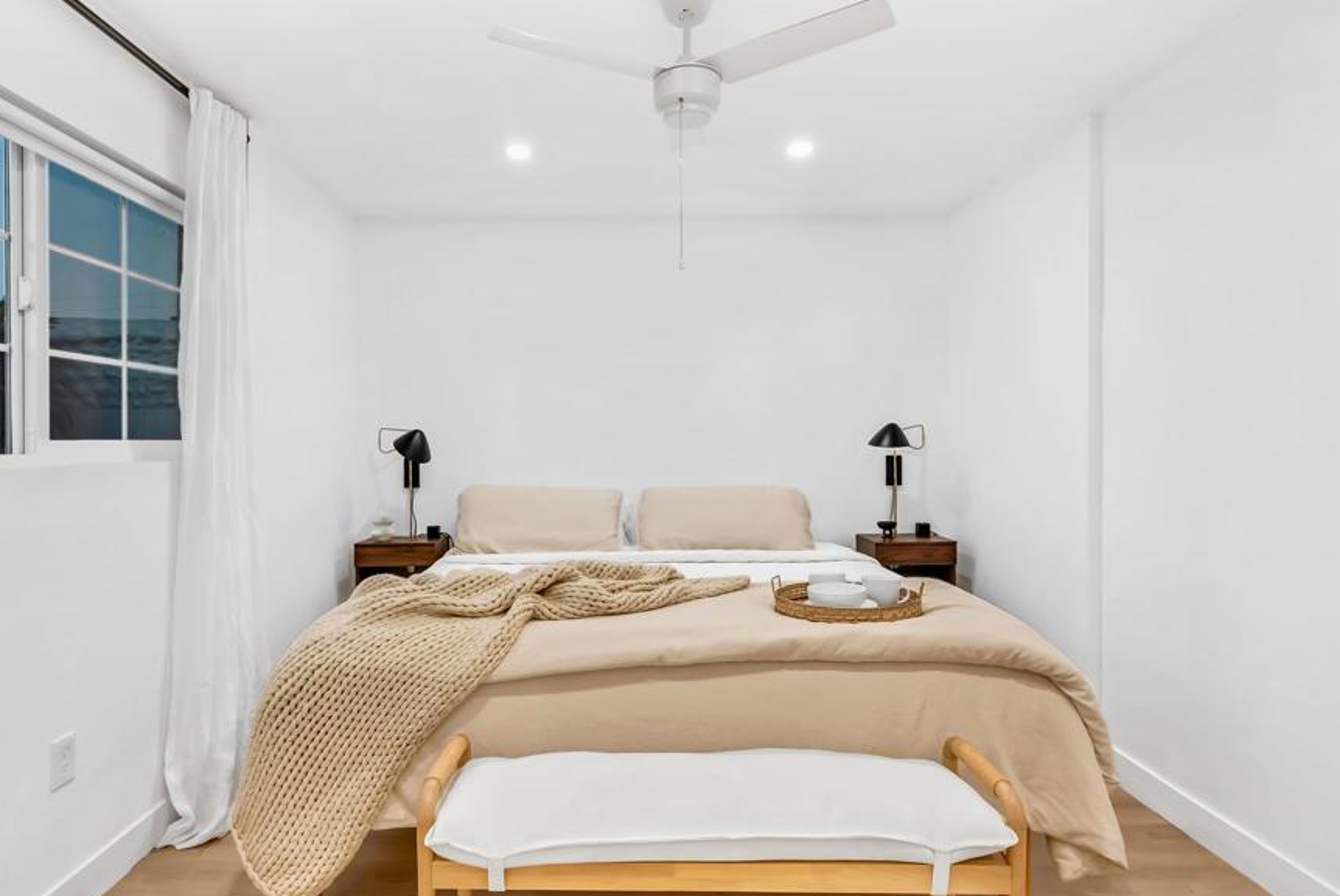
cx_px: 661
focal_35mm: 19
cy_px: 479
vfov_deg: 64.6
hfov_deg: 86.9
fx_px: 708
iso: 400
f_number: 8
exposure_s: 1/3.33
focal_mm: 16
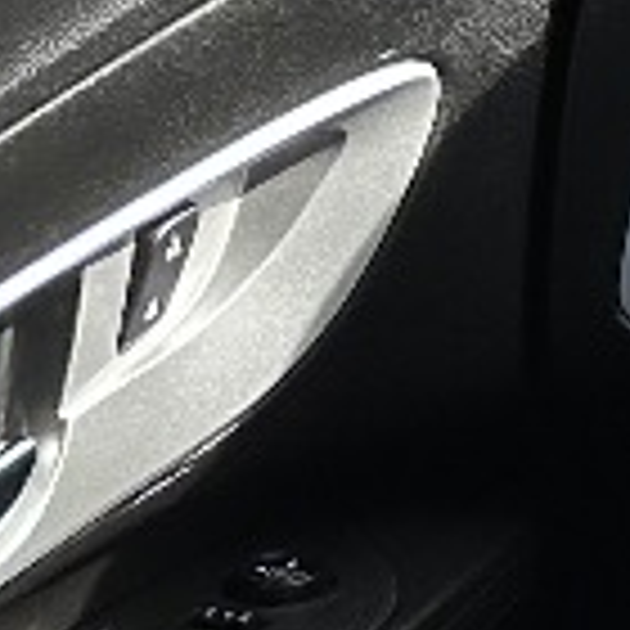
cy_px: -1102
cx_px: 3182
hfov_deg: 5.7
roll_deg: -1.4
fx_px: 4489
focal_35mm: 218
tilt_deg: -4.8
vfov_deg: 7.3
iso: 80
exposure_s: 1/756
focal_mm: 6.86
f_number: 1.78
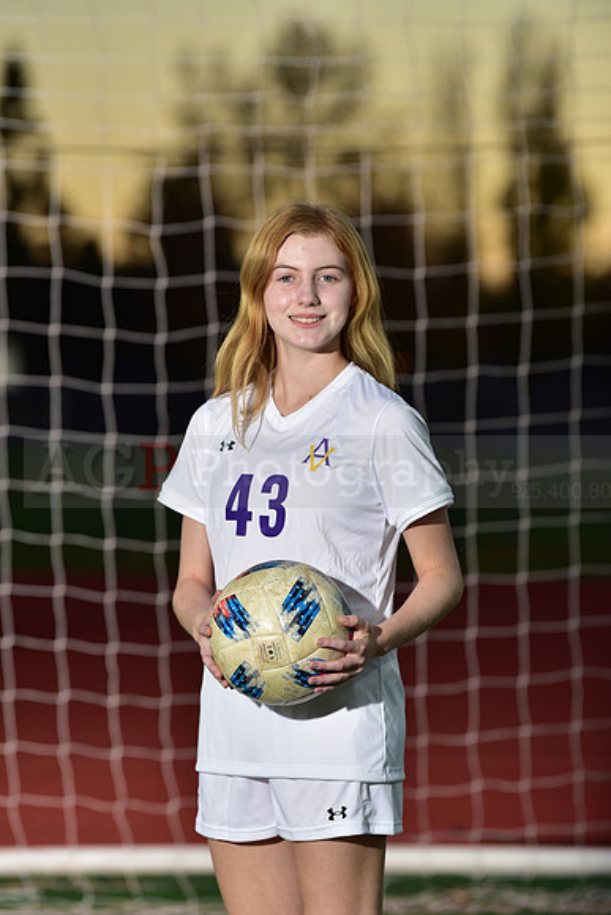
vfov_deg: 10.3
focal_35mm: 200
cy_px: 458
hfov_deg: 6.9
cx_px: 306
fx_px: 5088
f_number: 4.5
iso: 250
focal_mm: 200
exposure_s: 1/250
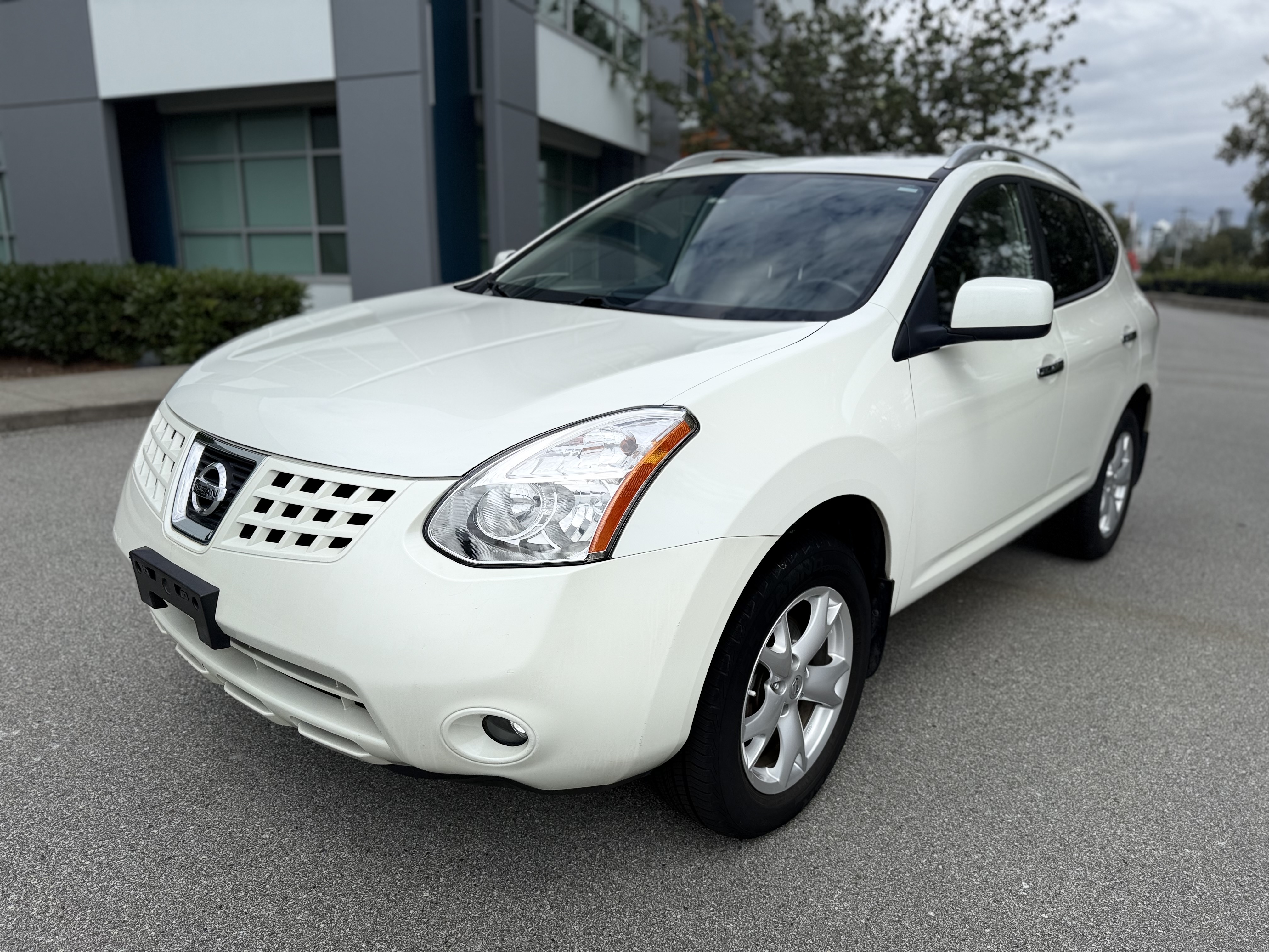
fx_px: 880
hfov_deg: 71.6
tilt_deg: -13.6
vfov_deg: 56.8
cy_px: 476
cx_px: 634
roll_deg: +0.3
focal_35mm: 24
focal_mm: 6.76
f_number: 1.78
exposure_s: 1/8130
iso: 80
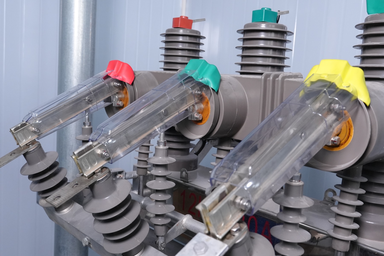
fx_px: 395
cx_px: 192
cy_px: 128
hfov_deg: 51.9
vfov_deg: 35.9
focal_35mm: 37
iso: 2000
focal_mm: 25
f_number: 5
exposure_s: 1/125
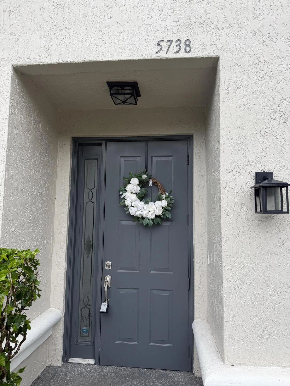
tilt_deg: +5.6
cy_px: 193
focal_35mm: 24
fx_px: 268
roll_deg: -0.4
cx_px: 145
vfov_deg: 71.6
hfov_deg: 56.8
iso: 80
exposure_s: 1/796
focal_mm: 6.76
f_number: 1.78
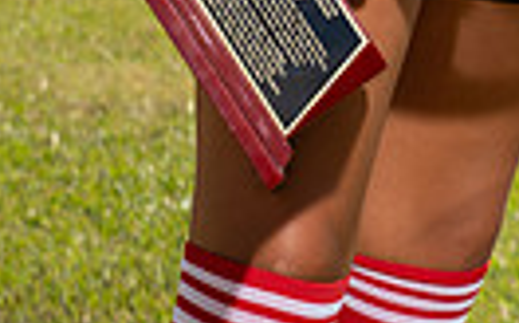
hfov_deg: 9.1
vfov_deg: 5.4
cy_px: -532
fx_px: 3248
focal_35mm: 230
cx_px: 421
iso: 100
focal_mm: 66
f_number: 7.1
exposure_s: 1/250
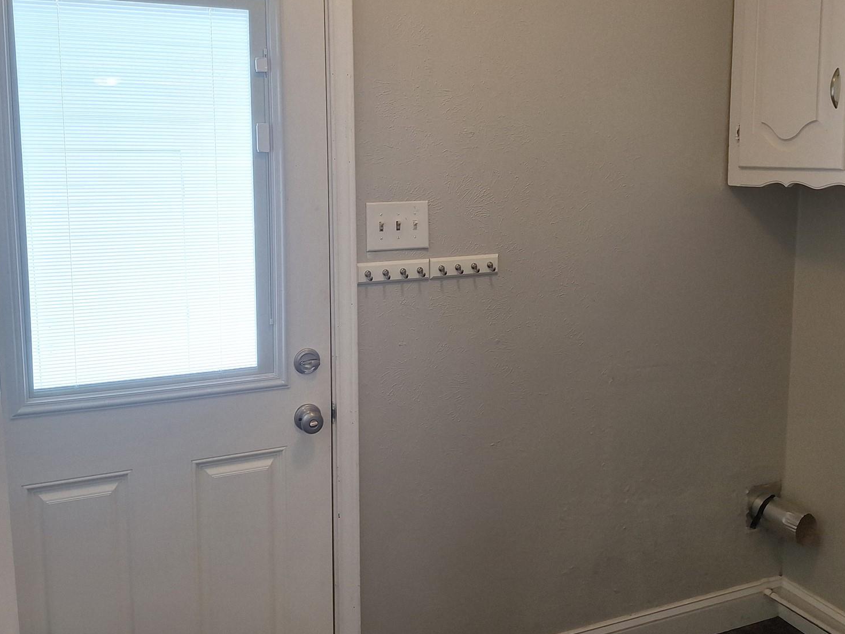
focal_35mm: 32
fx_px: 781
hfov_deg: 56.8
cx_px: 429
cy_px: 235
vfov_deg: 43.8
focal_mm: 5.54
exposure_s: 1/60
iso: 40
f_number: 1.8
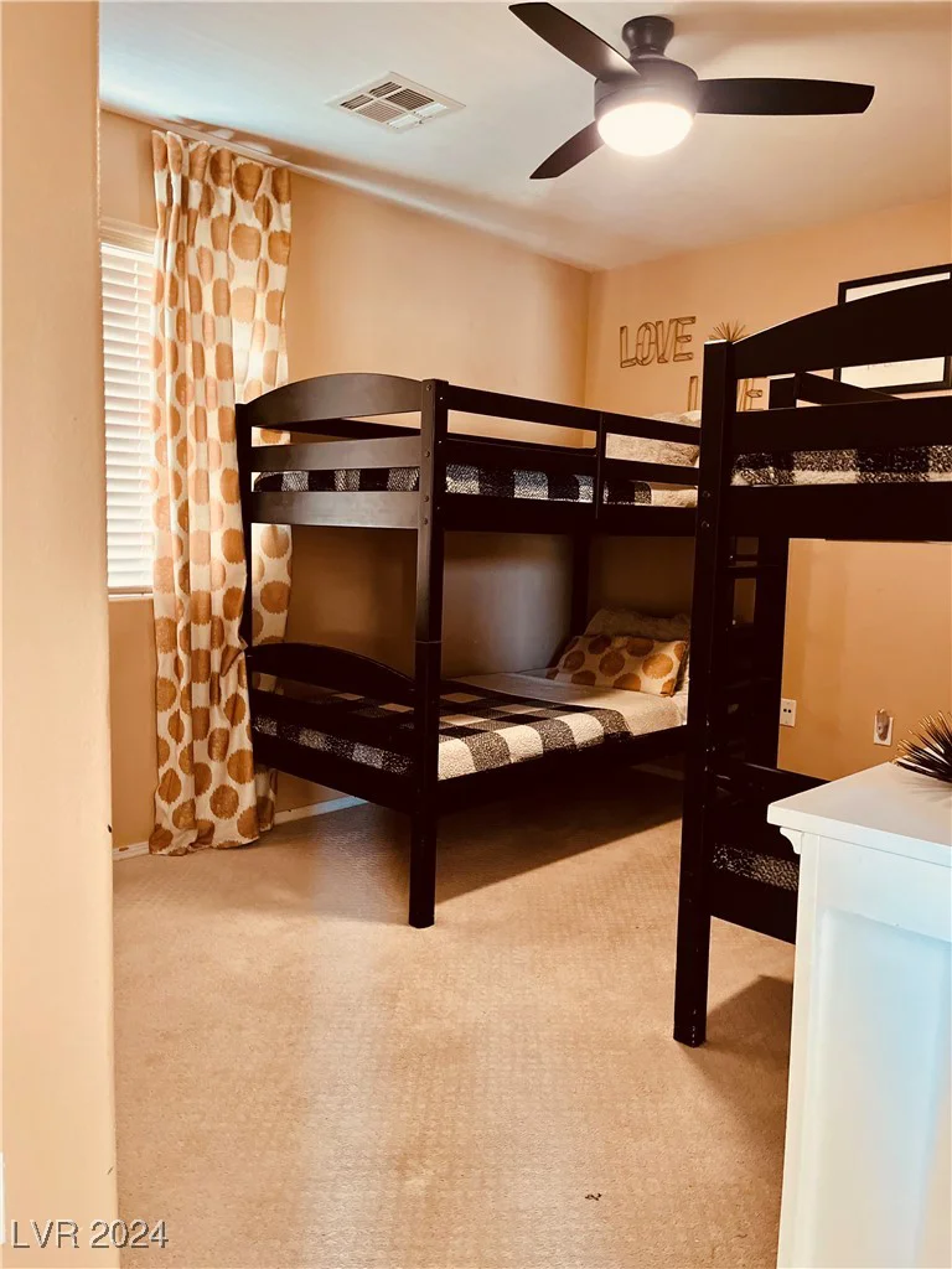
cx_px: 476
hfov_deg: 53.1
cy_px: 634
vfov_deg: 67.3
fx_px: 953
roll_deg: -2.4
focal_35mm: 26
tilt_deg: -6.5
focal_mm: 5.1
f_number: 1.6
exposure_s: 1/60
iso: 500
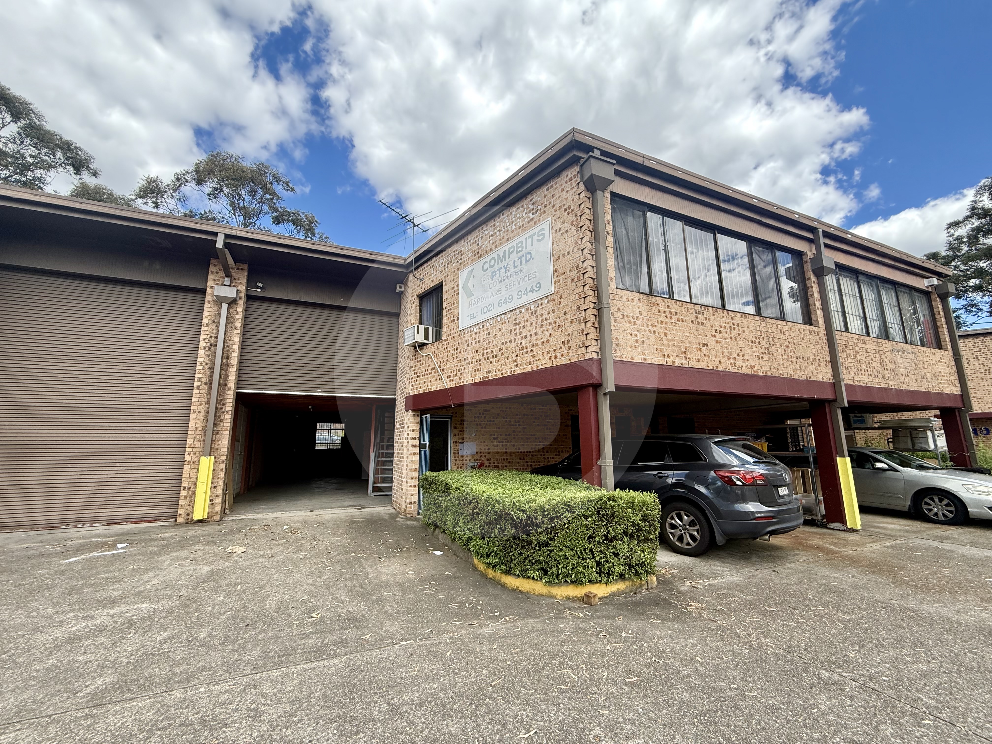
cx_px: 496
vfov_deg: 85.7
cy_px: 372
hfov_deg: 102.1
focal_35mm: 14
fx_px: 401
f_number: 2.2
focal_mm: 2.22
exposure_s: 1/442
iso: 50
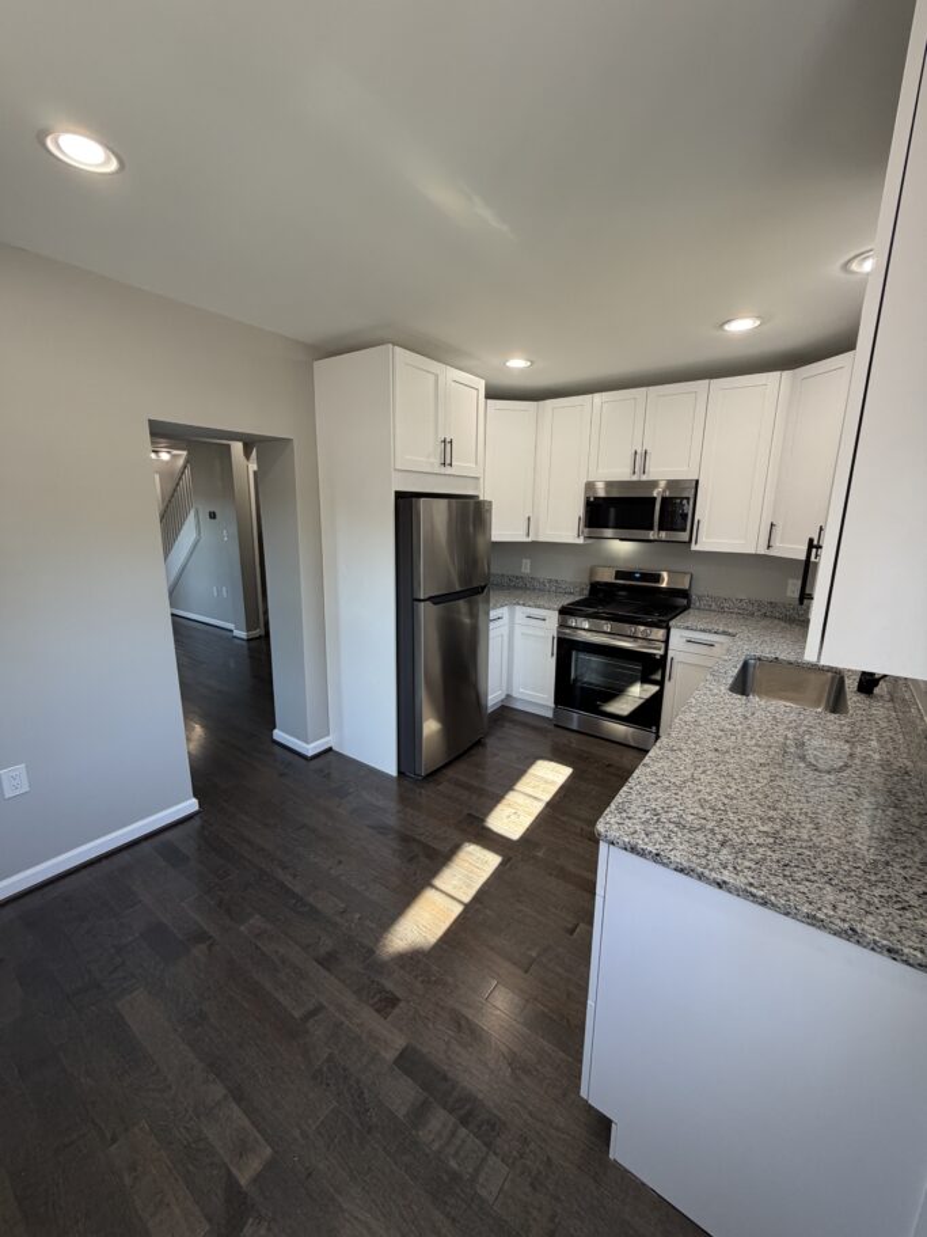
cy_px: 618
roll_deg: -0.6
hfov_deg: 85.7
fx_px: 500
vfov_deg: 102.1
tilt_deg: -11.1
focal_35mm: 14
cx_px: 464
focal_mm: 2.22
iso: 200
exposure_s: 1/120
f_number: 2.2
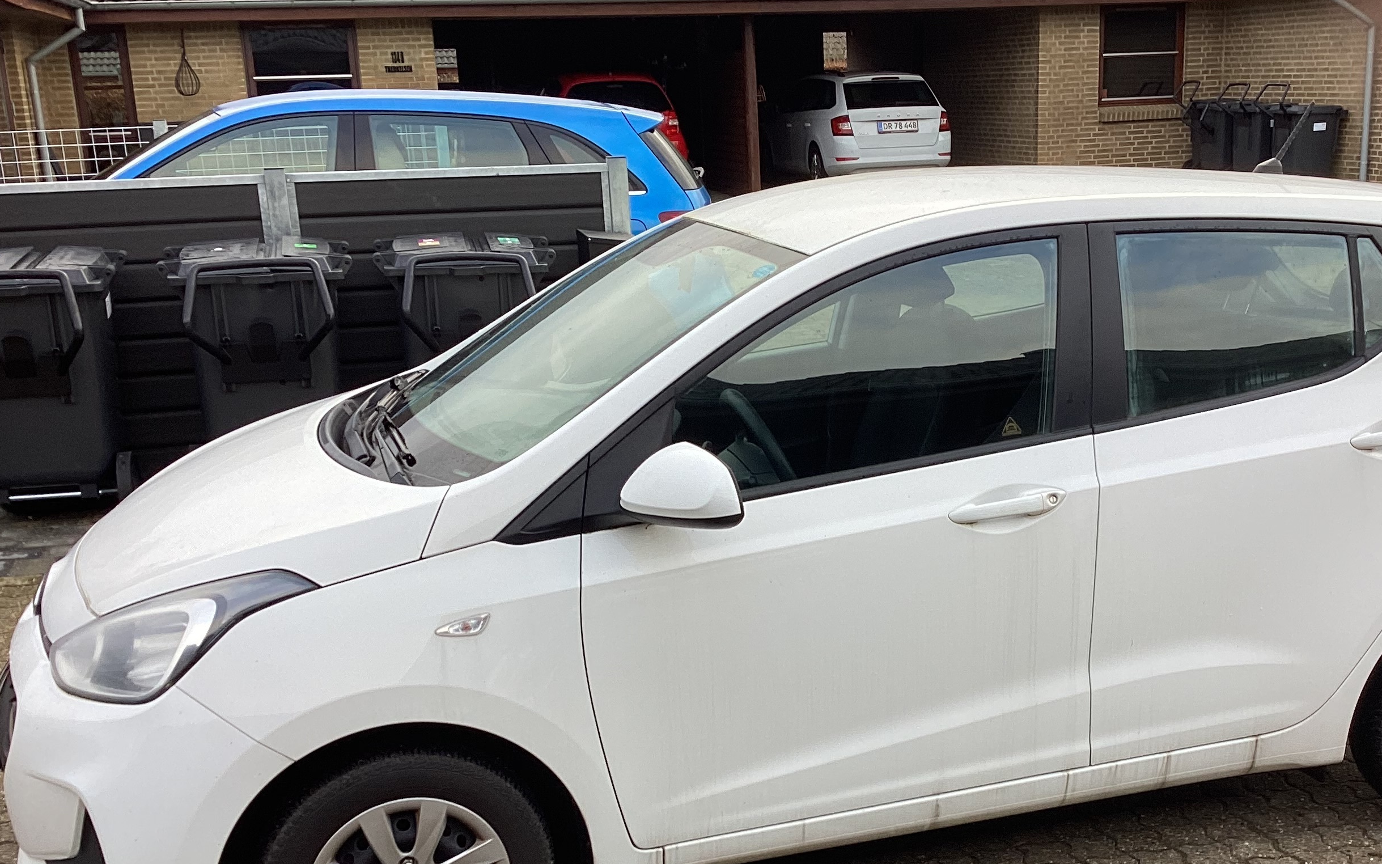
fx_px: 1657
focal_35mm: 44
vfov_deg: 29.0
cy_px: 566
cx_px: 821
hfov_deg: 45.1
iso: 25
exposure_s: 1/115
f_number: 2.4
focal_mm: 3.3
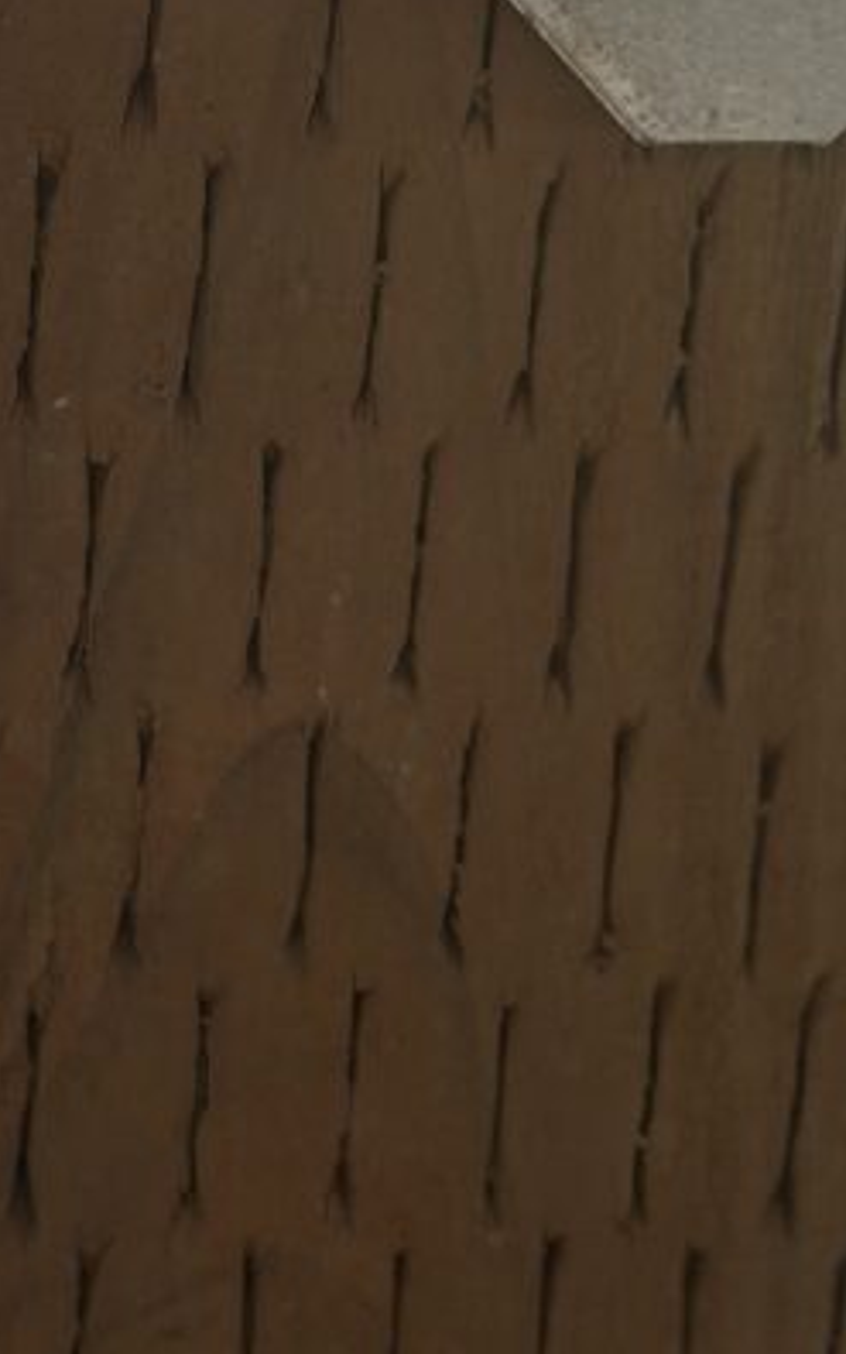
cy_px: 507
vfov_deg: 15.8
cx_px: 27
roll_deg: -6.8
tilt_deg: -18.1
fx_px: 4868
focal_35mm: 132
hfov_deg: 9.9
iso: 200
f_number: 1.78
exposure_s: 1/96
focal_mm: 6.76
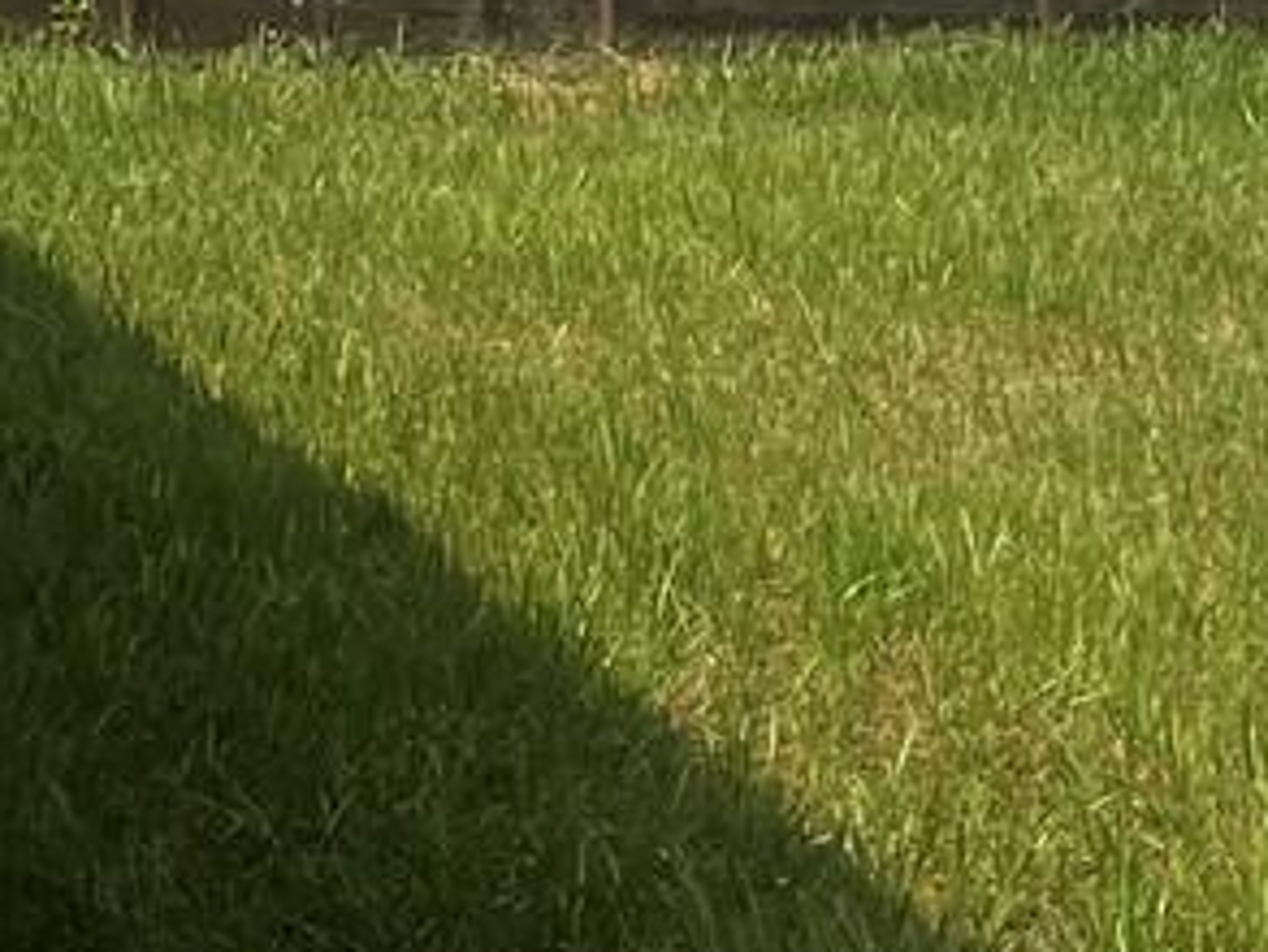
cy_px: 844
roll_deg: -2.9
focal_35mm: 142
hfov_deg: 13.1
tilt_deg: -16.5
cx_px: 1934
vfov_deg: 10.4
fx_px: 5204
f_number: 1.6
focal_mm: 5.1
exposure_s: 1/3876
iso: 50
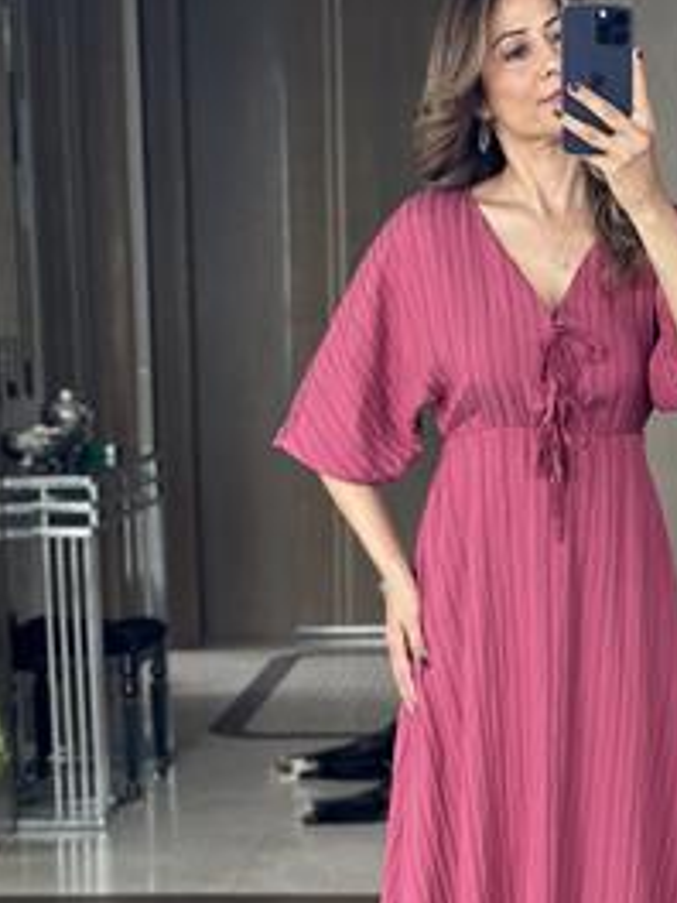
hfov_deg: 16.0
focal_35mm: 92
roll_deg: +1.9
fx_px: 2399
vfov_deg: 21.2
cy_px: 636
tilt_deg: -17.4
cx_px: 530
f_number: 1.78
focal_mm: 6.86
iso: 125
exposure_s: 1/64
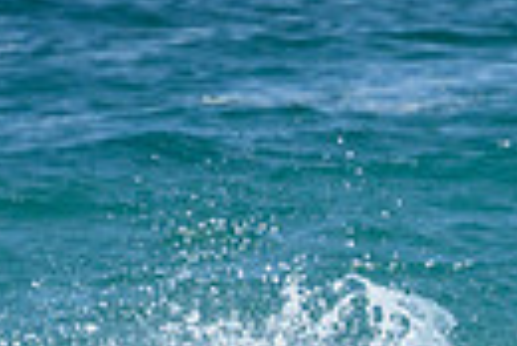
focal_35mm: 3561
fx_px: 51197
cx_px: 612
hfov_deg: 0.6
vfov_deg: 0.4
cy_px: 543
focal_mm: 800
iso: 800
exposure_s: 1/2000
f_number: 11
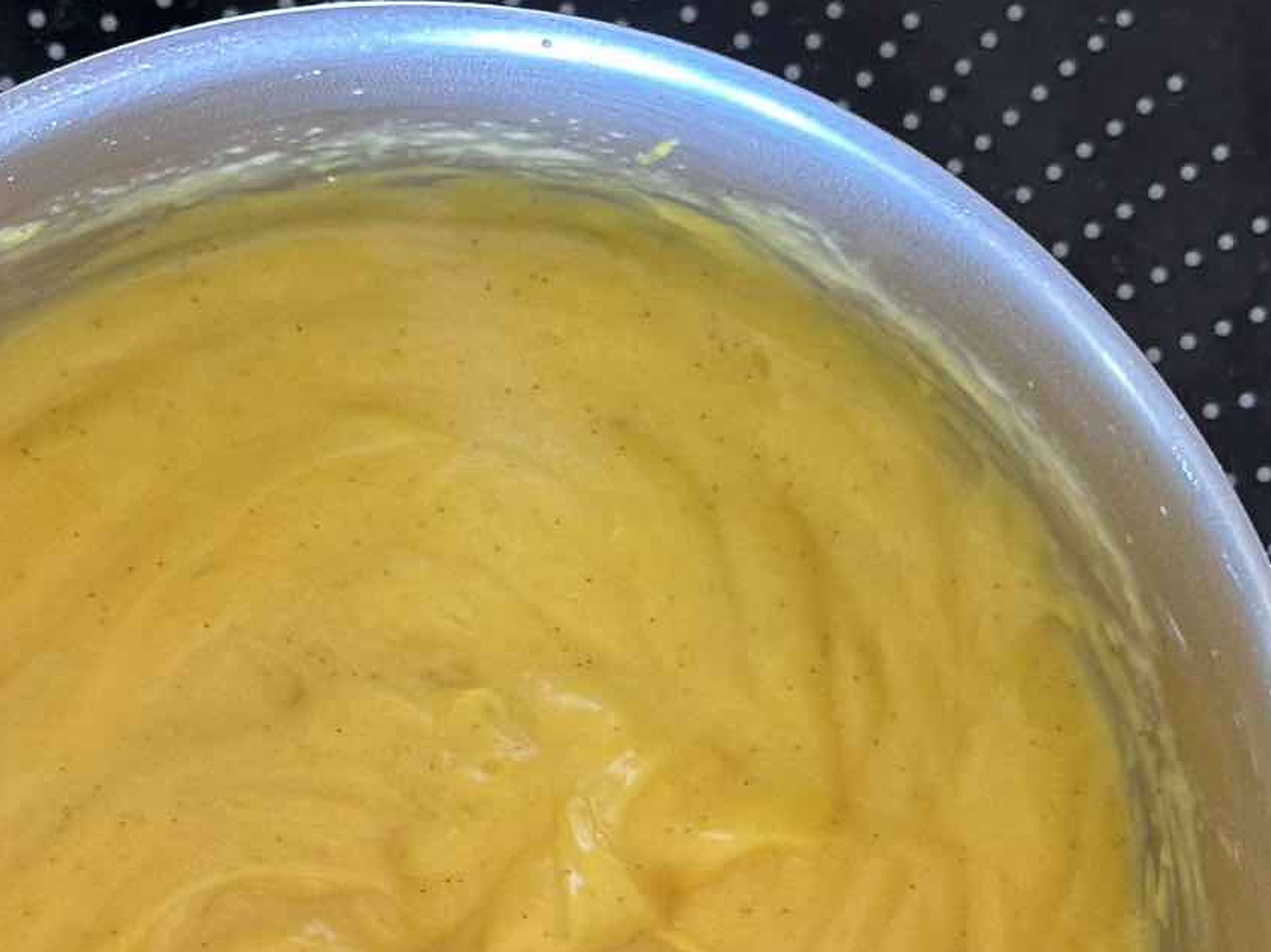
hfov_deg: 17.9
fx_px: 4038
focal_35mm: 110
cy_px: 894
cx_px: 457
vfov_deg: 13.3
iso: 320
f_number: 1.78
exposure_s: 1/40
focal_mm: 6.86
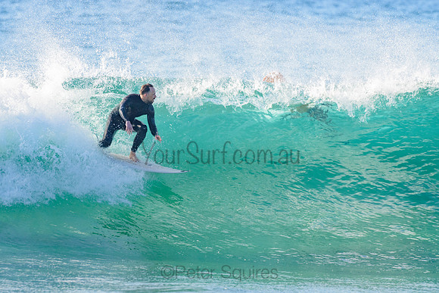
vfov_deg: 2.2
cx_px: 191
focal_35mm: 612
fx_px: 7468
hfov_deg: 3.4
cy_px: 137
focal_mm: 500
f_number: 5.6
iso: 800
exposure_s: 1/2000
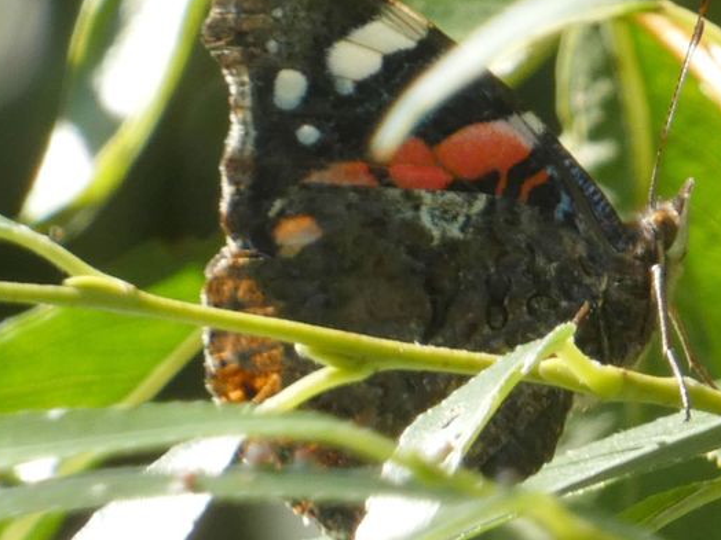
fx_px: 21099
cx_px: 440
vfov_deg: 1.5
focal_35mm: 1013
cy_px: 210
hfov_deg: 2.0
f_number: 5.6
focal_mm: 111.5
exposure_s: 1/100
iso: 100
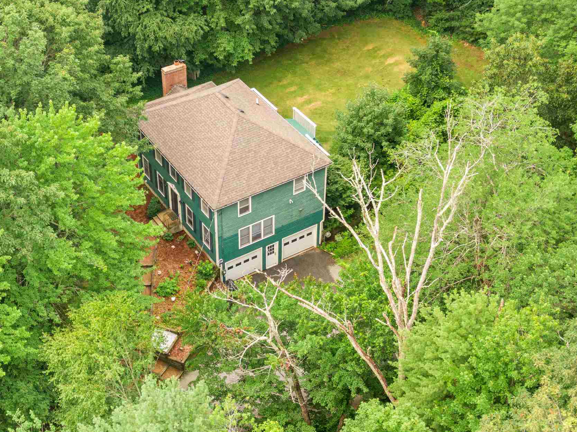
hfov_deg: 32.6
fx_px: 983
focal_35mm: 59
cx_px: 238
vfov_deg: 24.7
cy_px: 170
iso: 100
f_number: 3.8
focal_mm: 8.6
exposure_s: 1/100
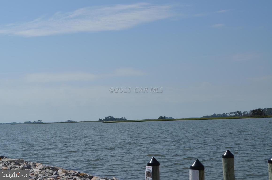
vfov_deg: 22.5
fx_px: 452
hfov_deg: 33.5
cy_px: 90
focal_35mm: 60
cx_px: 136
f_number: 10
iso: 100
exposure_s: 1/400
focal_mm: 40
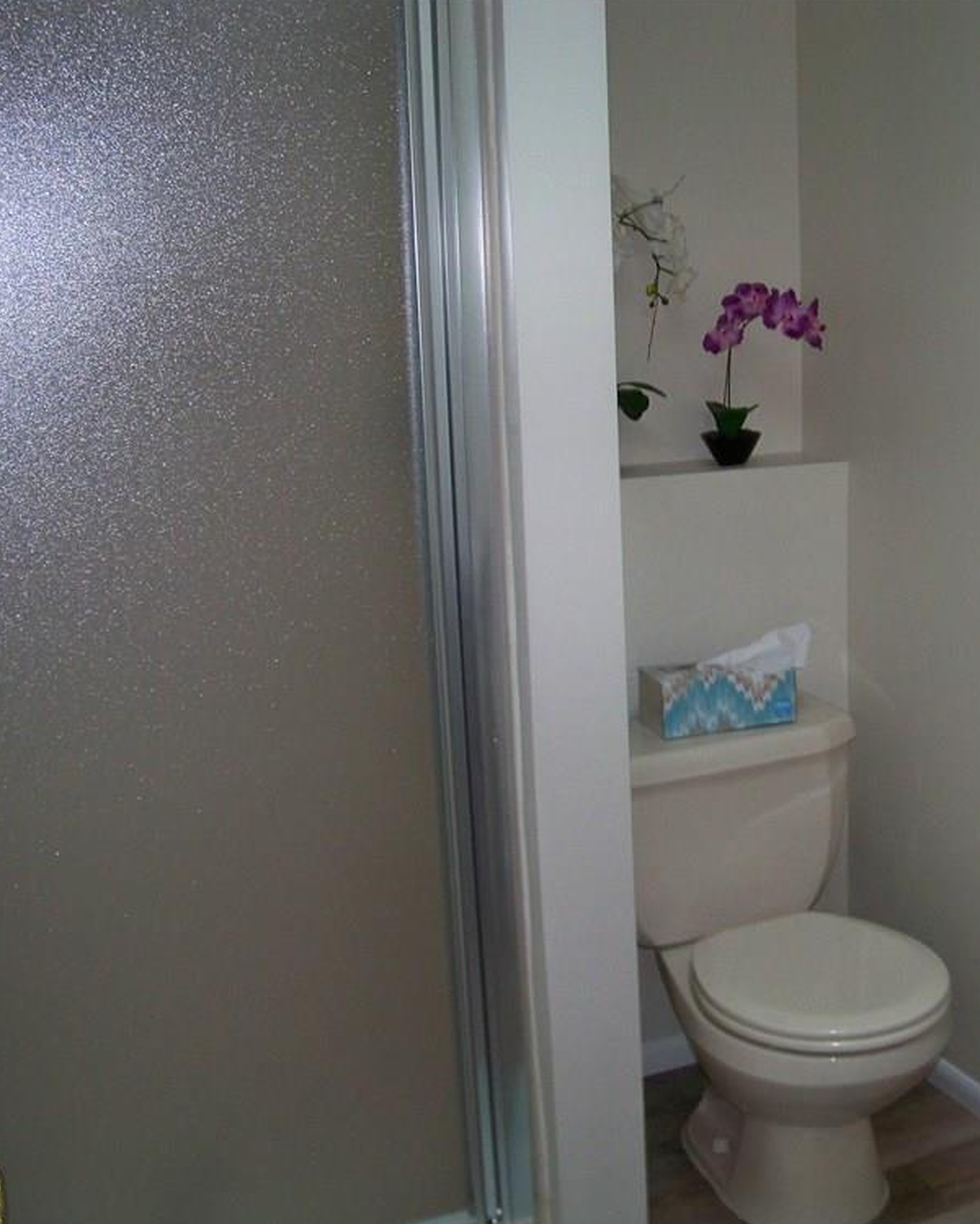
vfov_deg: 42.0
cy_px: 619
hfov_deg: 33.6
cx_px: 712
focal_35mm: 44
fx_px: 1595
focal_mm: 5.85
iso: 200
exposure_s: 1/30
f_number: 2.8
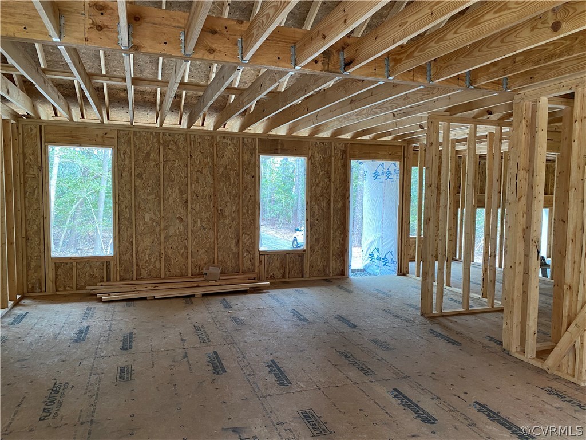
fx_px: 440
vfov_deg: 53.1
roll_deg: -1.2
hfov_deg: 67.3
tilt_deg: -4.5
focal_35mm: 26
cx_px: 293
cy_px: 220
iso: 160
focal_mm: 4.25
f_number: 1.8
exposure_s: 1/60
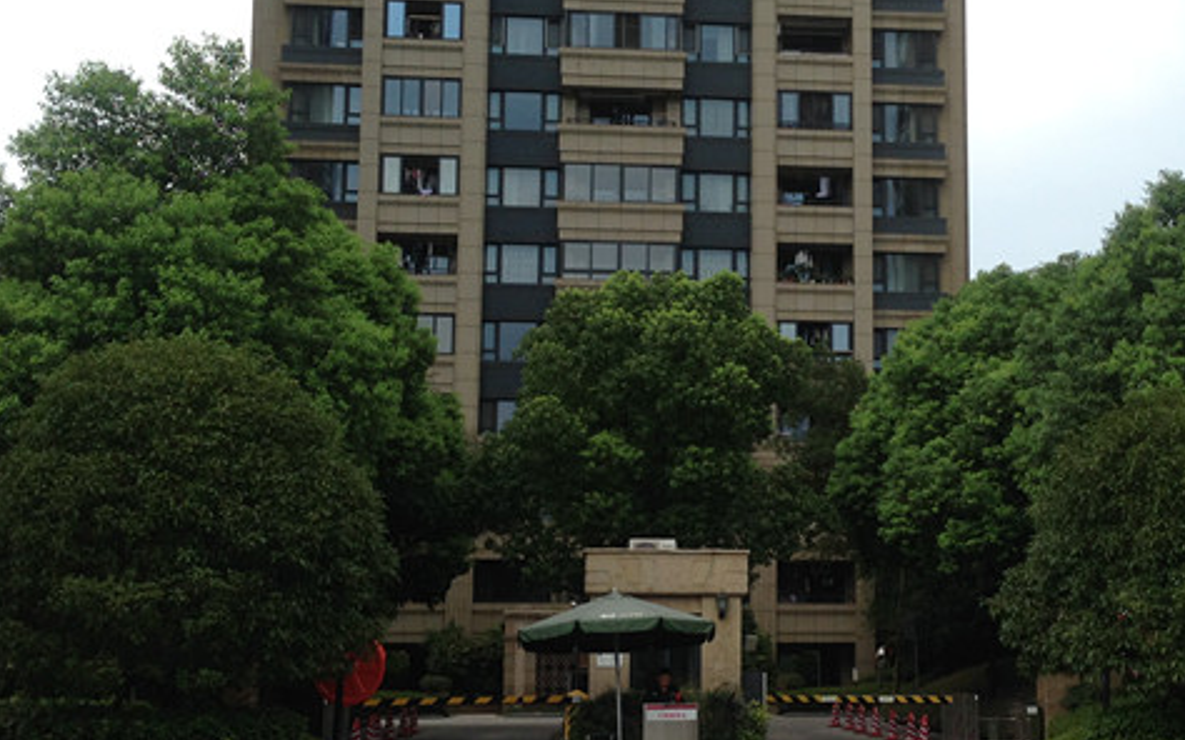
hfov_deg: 34.3
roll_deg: -1.6
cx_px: 772
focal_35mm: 59
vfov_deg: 22.0
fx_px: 1905
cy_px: 398
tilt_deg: +8.1
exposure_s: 1/889
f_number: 2.4
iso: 50
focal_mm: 4.12
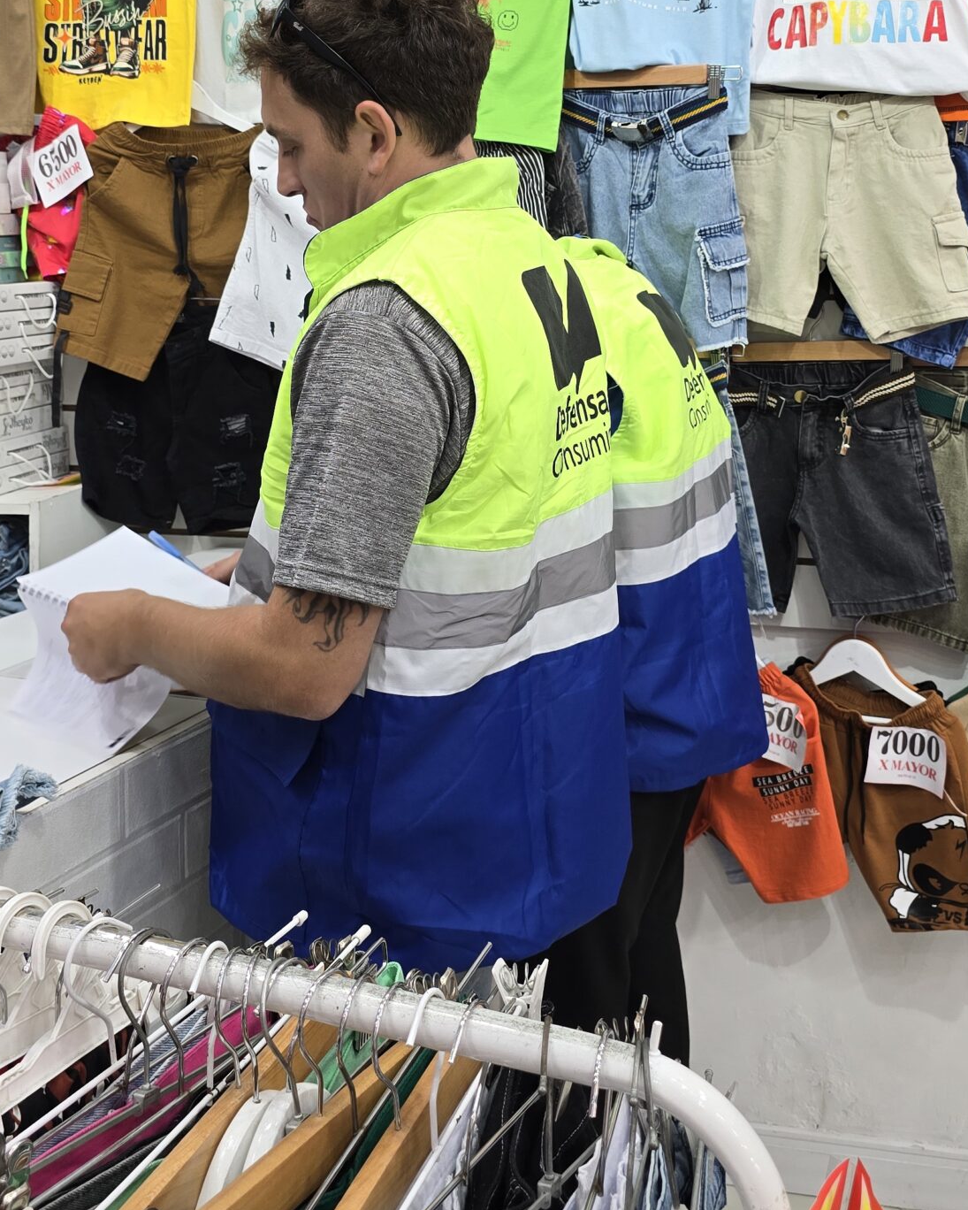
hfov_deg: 35.7
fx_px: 1504
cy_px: 377
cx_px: 509
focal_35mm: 42
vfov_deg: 43.0
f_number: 1.7
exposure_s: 1/100
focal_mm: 6.3
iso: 64
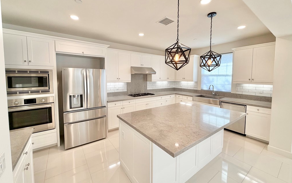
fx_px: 119
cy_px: 84
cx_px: 146
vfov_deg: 74.7
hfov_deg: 101.5
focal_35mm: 15
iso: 125
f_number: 2.2
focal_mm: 2.22
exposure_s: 1/120
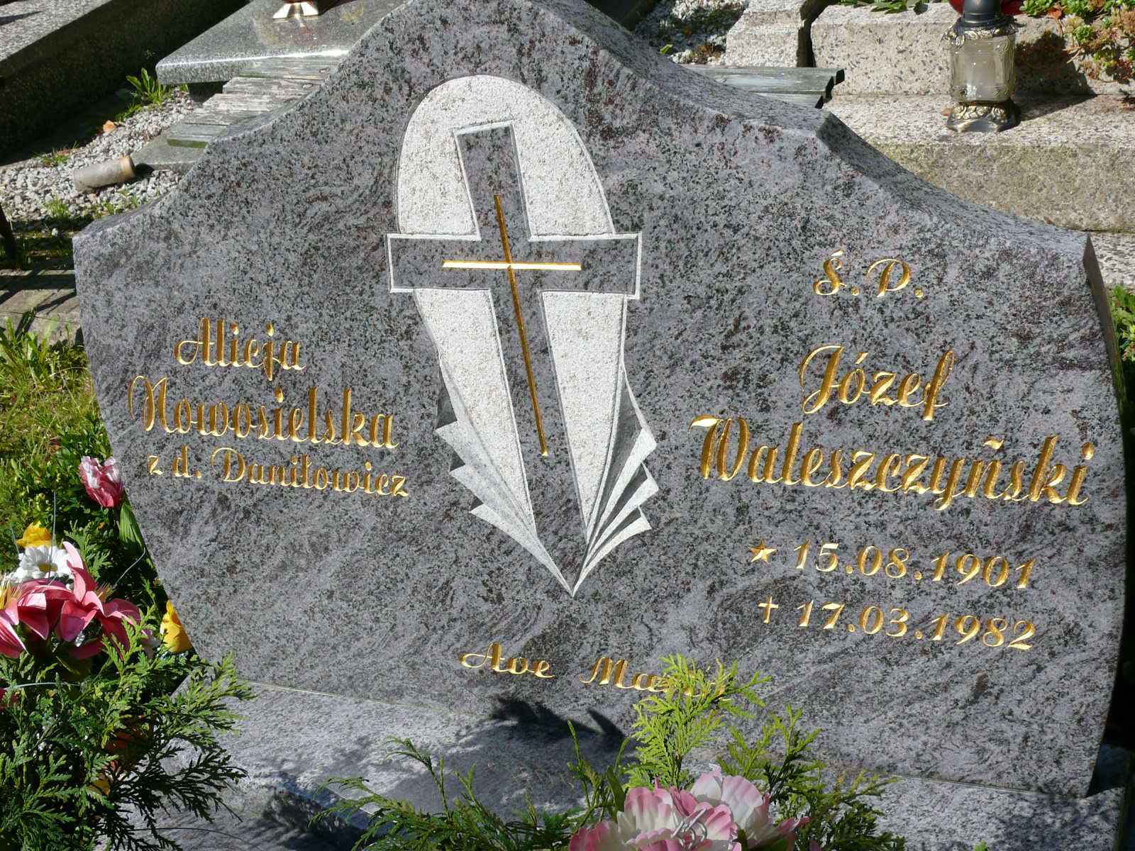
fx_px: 1639
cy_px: 426
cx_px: 568
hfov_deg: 38.2
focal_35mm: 50
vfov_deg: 29.1
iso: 100
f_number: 5.6
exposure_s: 1/500
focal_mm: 9.1
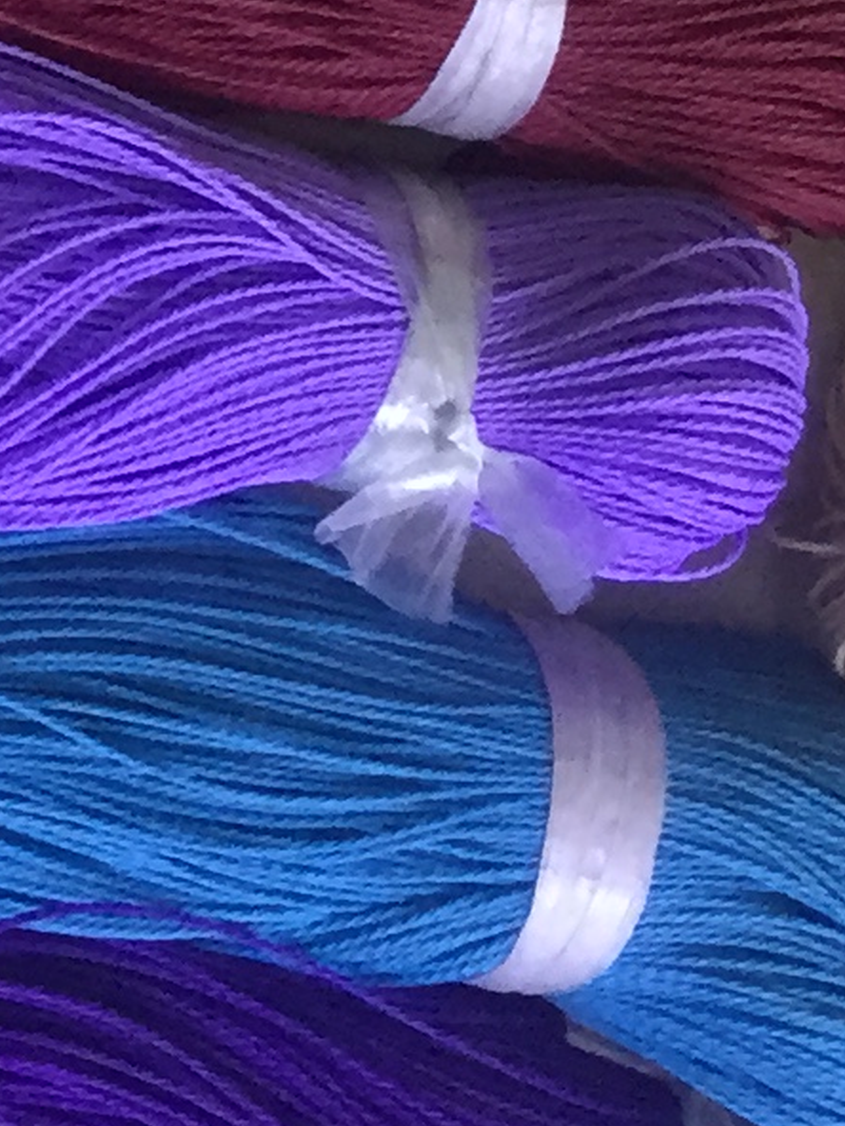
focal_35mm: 160
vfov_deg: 11.5
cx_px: -1228
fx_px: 5208
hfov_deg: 8.4
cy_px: -902
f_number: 2.2
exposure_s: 1/30
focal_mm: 4.15
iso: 50
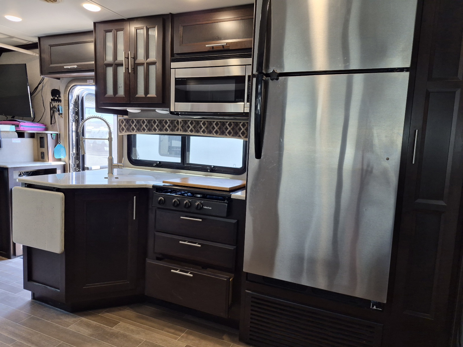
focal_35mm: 23
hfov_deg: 73.9
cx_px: 232
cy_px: 174
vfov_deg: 58.9
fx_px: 308
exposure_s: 1/120
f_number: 1.8
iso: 250
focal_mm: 5.4
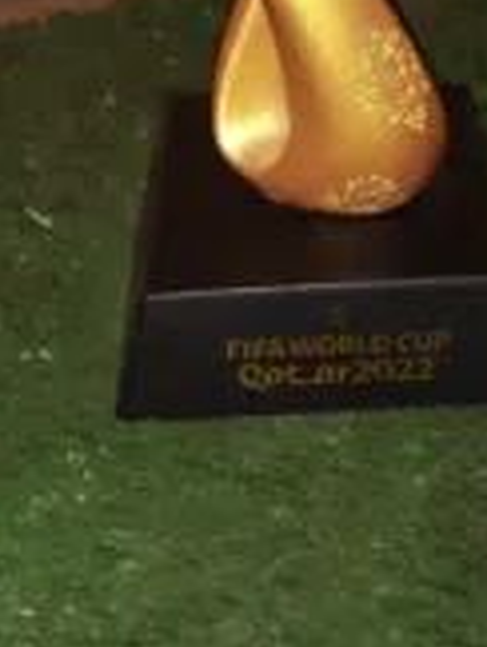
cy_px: -16
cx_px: 395
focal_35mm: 74
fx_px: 1384
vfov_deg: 24.9
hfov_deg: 19.7
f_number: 1.9
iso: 50
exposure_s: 1/50
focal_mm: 2.2
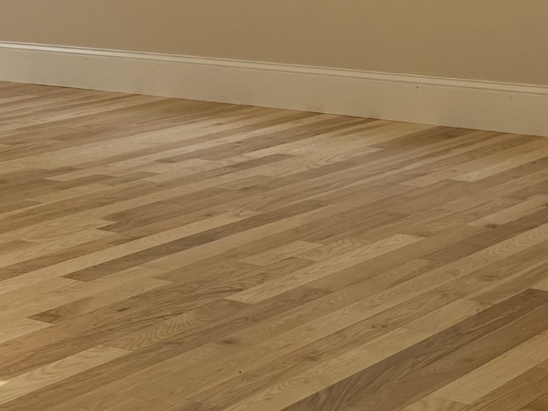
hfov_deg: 19.0
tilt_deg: +1.0
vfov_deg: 13.8
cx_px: 89
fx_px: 1614
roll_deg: +0.4
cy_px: -149
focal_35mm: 102
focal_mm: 6.76
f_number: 1.78
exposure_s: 1/849
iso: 80
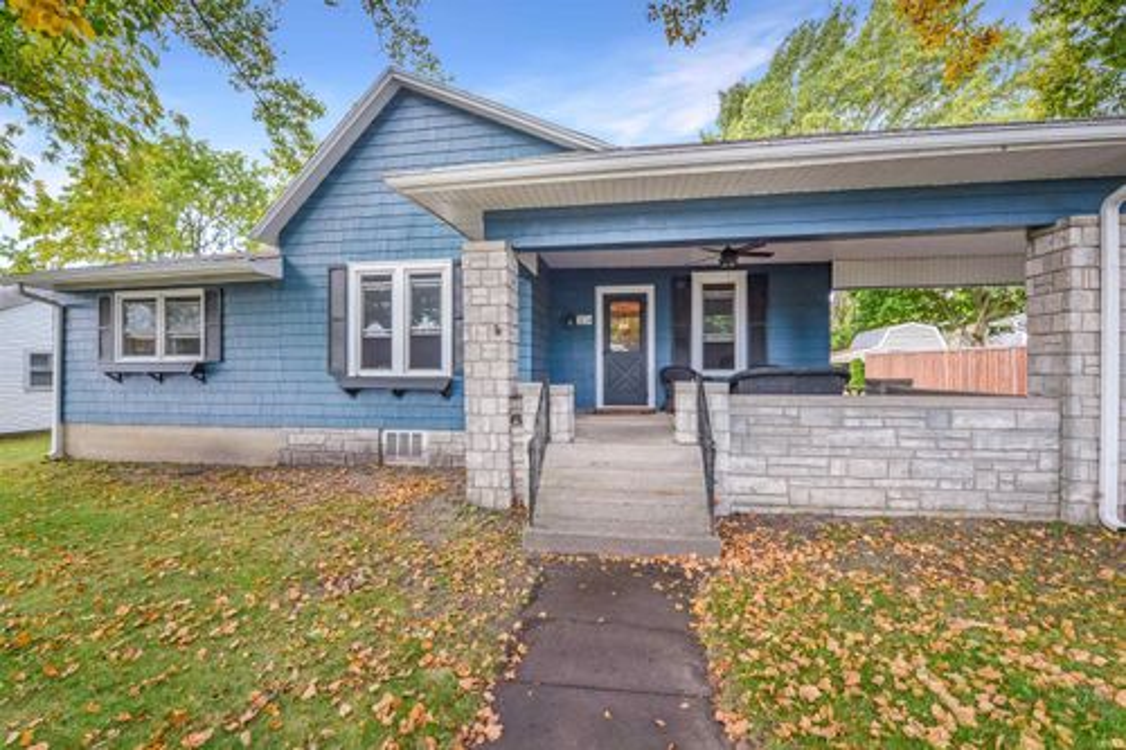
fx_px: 438
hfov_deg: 104.3
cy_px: 375
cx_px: 563
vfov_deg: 81.2
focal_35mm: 14
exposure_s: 1/30
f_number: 22
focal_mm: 14
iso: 400
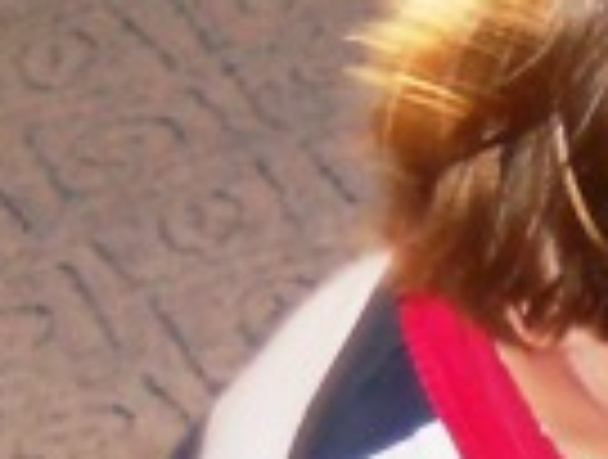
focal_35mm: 247
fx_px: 4350
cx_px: 1518
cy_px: 1220
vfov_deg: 5.7
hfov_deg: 7.4
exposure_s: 1/30
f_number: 3.1
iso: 200
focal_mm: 6.72
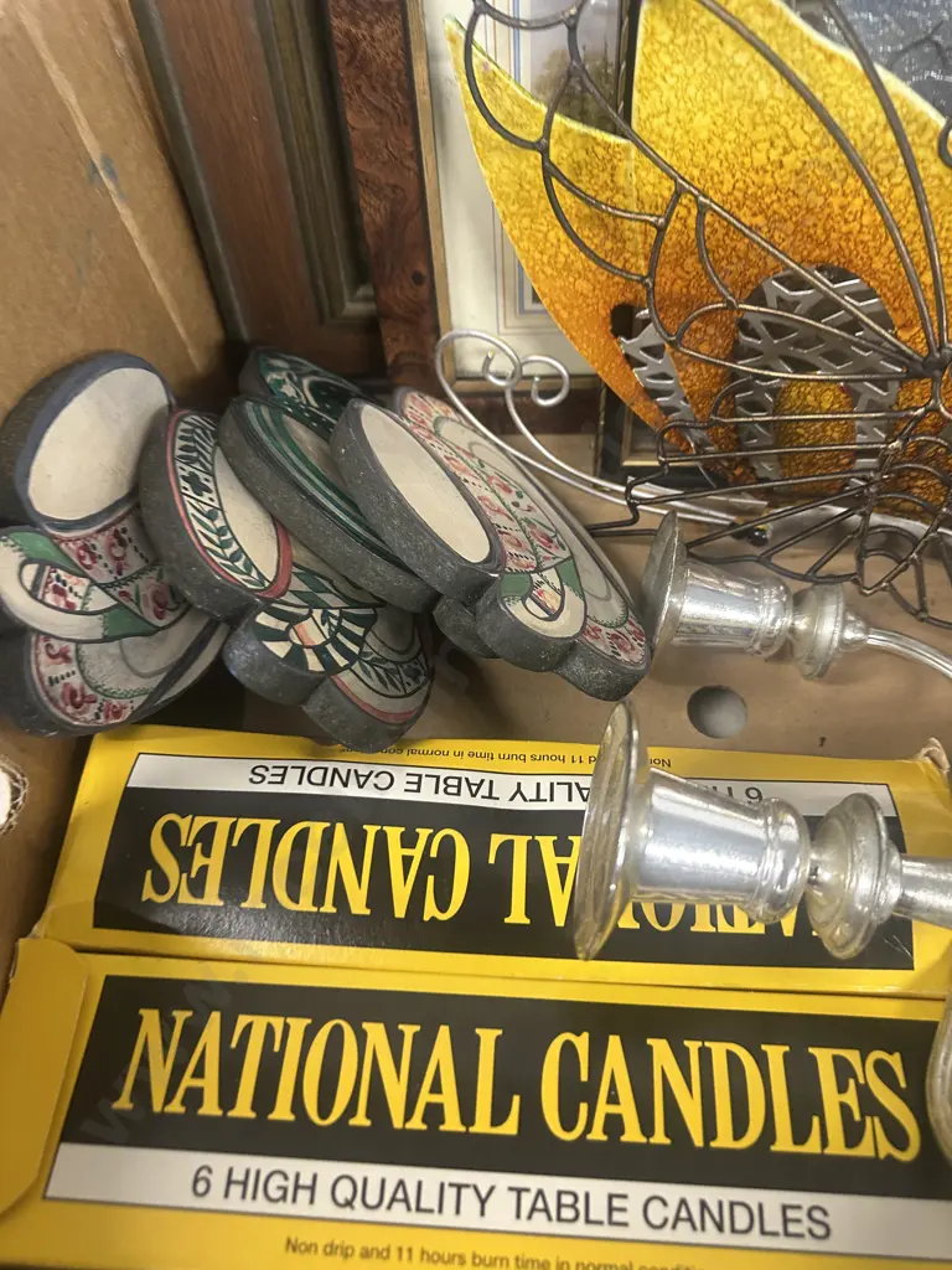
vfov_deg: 71.6
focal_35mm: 24
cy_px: 635
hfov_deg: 56.8
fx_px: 880
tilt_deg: -59.8
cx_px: 476
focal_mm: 6.86
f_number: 1.78
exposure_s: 1/50
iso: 320
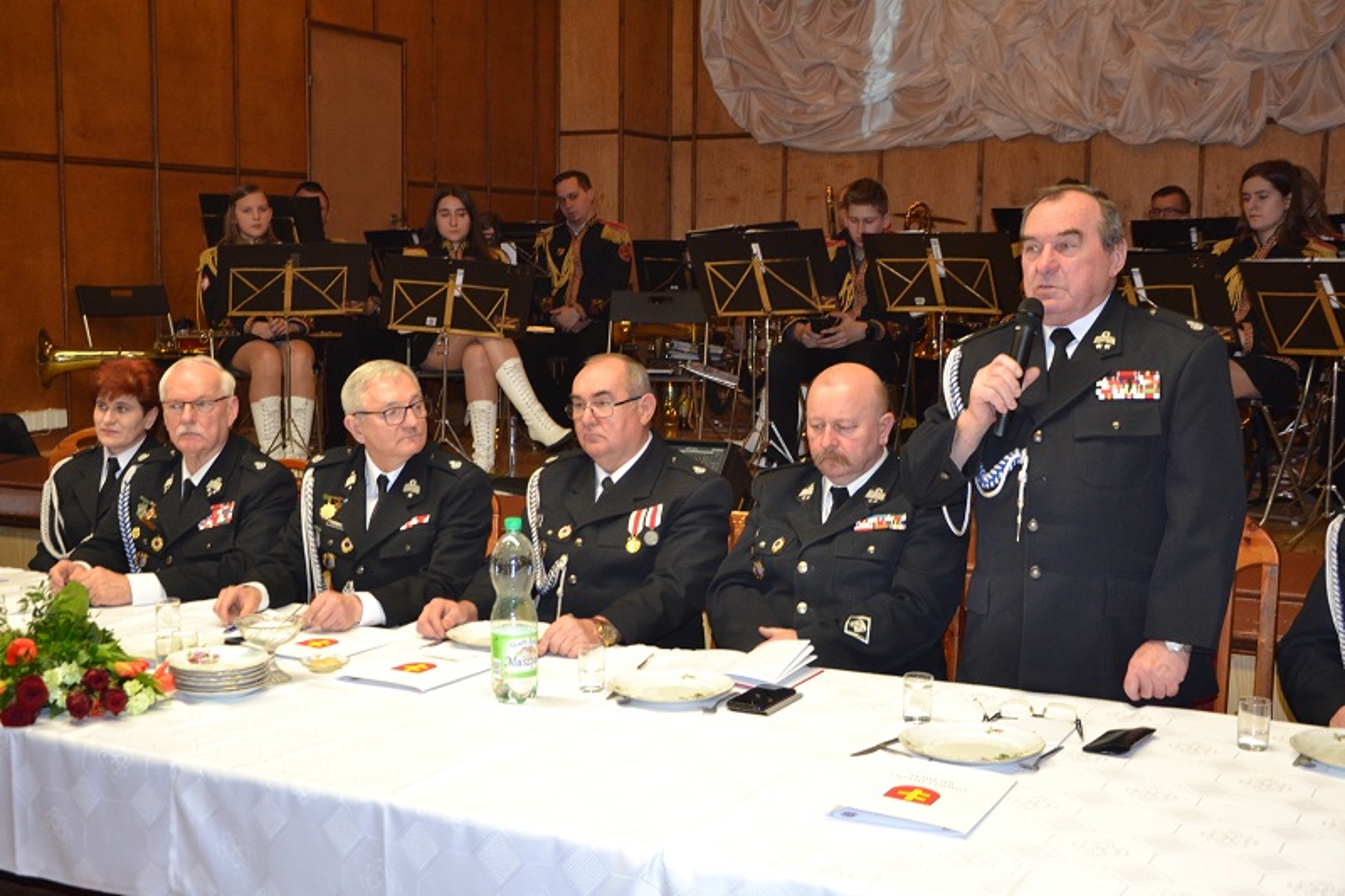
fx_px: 1681
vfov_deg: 29.9
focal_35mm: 45
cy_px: 448
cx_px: 672
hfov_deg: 43.6
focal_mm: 30
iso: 1100
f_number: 4.2
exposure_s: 1/60
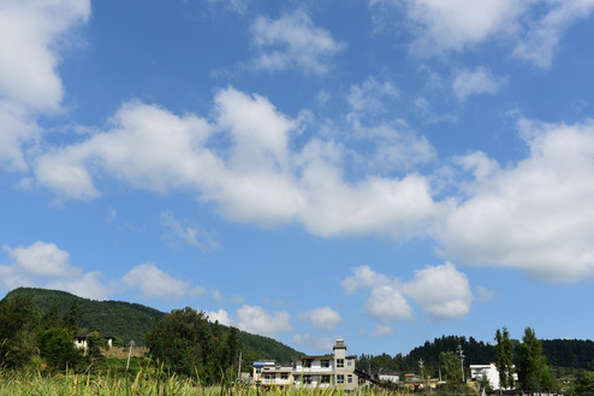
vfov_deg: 37.8
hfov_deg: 54.4
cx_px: 317
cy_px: 211
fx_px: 577
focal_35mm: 35
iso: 64
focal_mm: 32
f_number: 8
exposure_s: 1/160
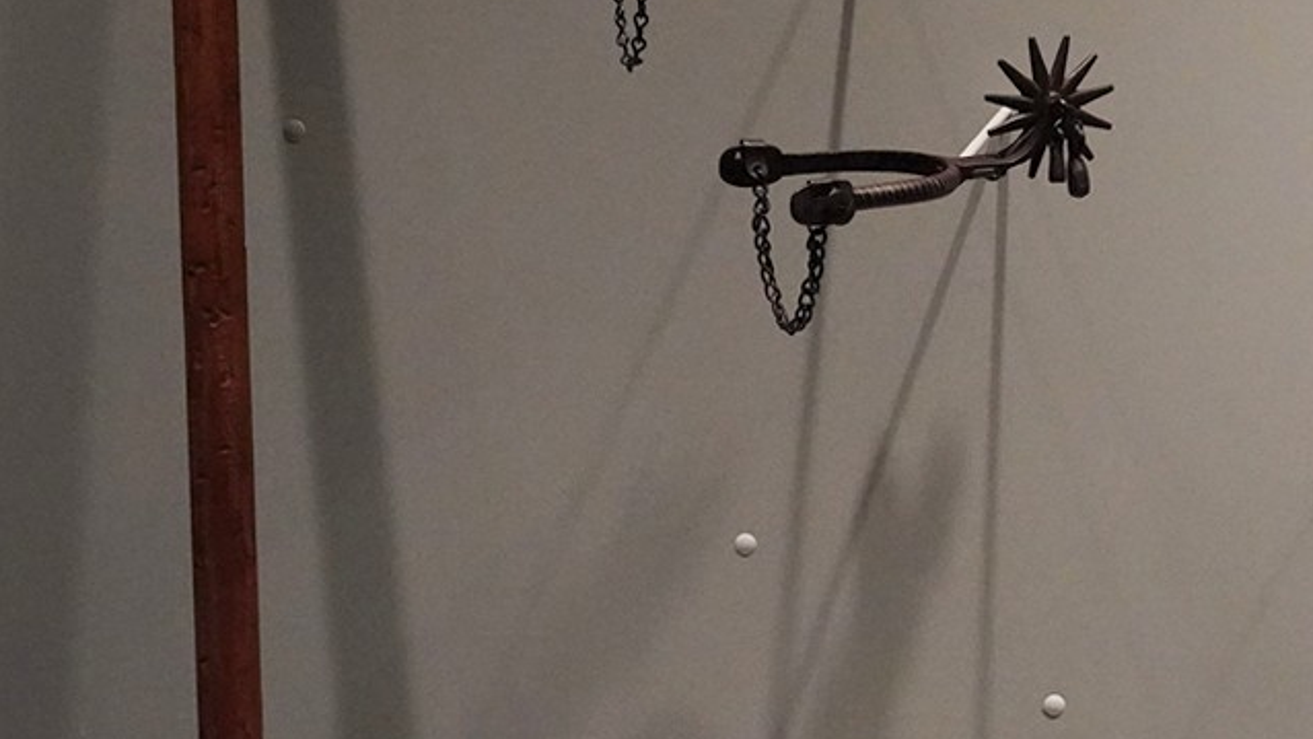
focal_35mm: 92
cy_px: 243
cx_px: 1560
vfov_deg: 13.1
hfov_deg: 21.6
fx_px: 3203
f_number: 6.3
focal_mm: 28
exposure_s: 1/100
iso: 8000
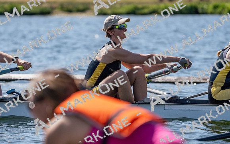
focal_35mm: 343
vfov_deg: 3.8
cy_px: 74
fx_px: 2151
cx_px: 115
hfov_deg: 6.1
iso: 250
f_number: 6.3
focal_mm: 335
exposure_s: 1/2000
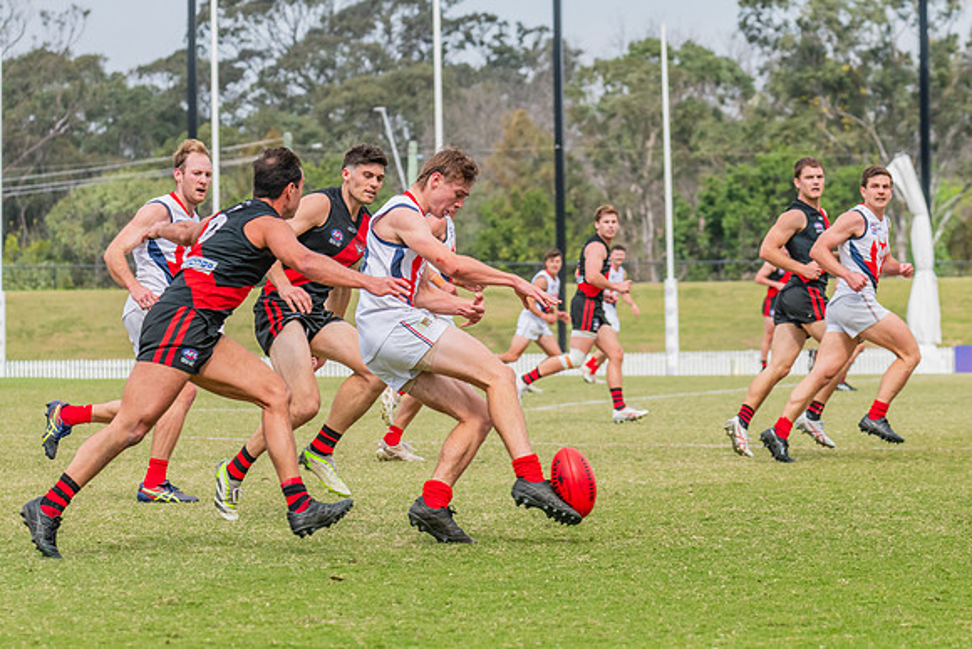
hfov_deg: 10.3
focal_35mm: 200
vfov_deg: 6.9
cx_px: 512
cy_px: 307
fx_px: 5401
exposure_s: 1/1250
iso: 800
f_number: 8
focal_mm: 170
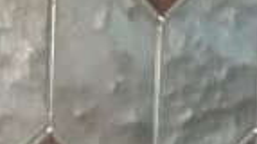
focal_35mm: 284
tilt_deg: -10.3
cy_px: 266
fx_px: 1933
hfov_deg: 7.5
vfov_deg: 4.2
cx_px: -142
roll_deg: +0.1
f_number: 2.4
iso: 200
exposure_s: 1/17
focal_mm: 3.3
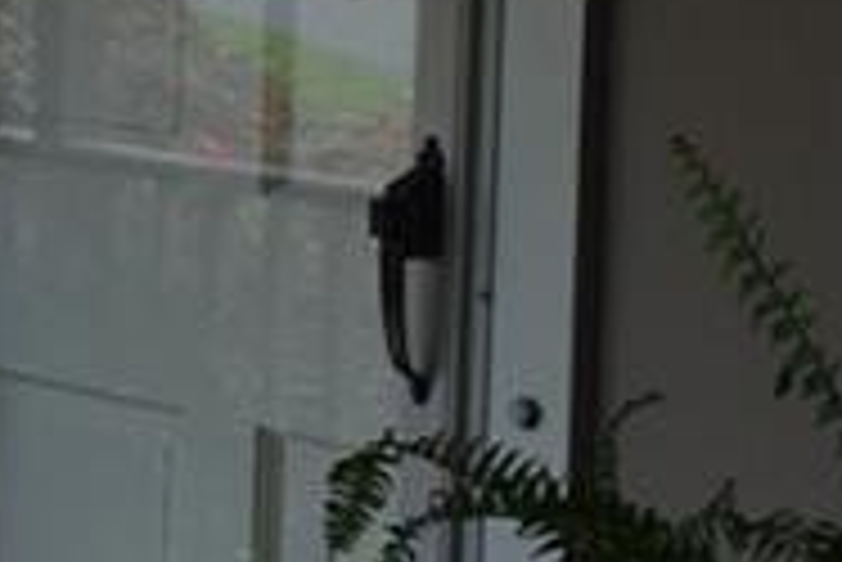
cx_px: -774
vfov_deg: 7.0
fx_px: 4611
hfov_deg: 9.8
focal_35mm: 197
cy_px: 94
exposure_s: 1/125
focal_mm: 24
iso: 110
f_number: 5.6
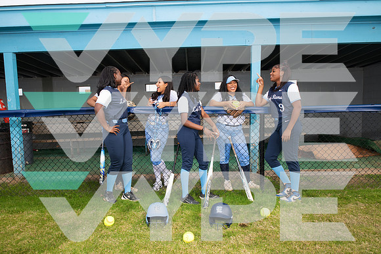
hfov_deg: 73.7
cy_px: 127
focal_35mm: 24
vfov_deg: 53.2
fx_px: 254
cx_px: 190
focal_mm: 24
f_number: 8
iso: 200
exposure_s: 1/250
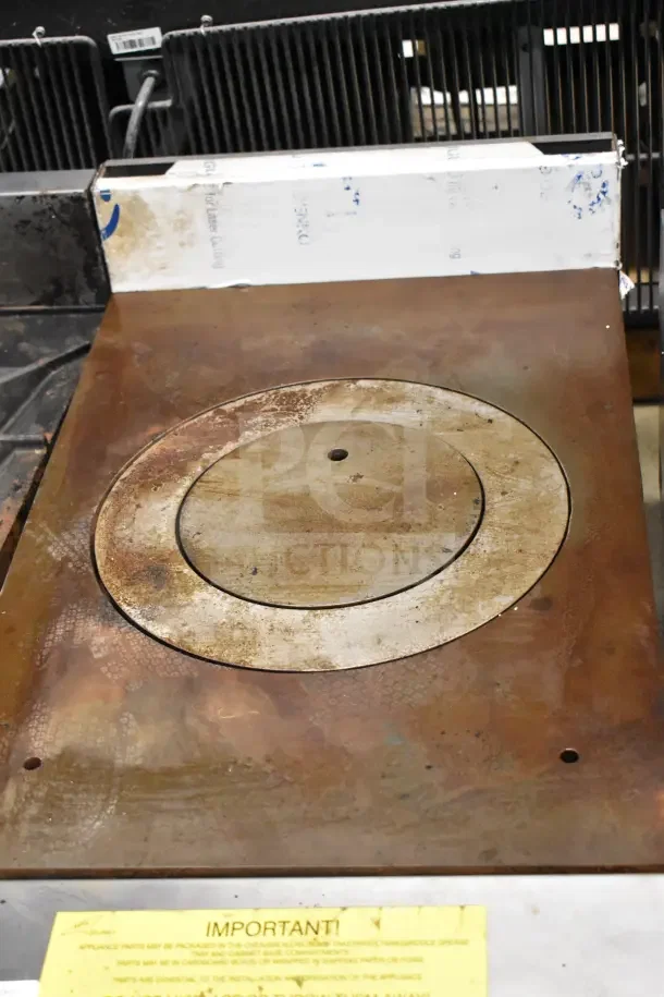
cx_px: 332
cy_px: 498
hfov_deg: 23.8
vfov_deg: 35.1
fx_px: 1577
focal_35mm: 57
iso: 6400
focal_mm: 38
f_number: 4.8
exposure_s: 1/80
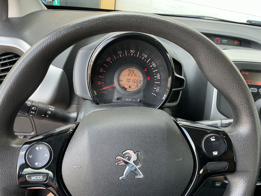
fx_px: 219
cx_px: 130
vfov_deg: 48.2
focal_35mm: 29
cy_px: 98
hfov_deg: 61.7
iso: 64
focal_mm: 3
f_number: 1.8
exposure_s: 1/120
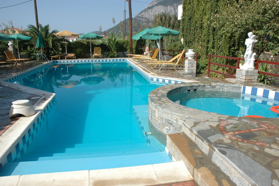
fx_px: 209
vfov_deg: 48.0
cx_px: 140
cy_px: 93
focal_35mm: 27
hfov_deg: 67.4
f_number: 10
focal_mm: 18
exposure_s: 1/400
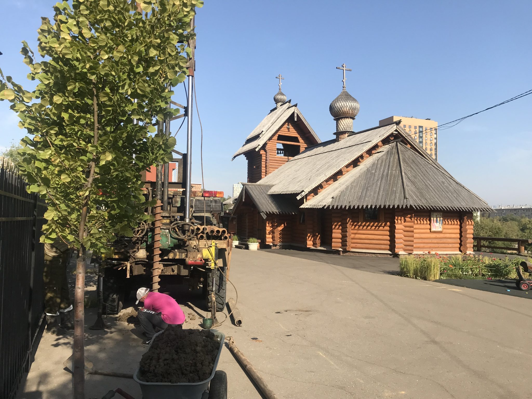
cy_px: 200
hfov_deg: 63.4
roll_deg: -1.5
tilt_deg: +4.6
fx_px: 430
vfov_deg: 49.7
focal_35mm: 28
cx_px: 266
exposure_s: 1/2037
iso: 20
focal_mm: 3.99
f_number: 1.8
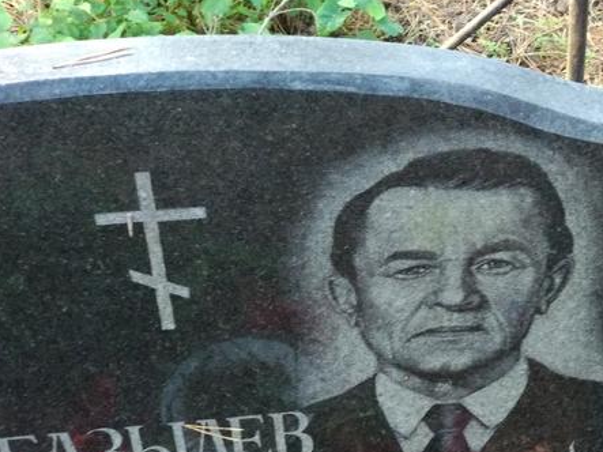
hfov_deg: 20.6
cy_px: 402
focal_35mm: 94
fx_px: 1637
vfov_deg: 15.5
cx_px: 497
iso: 800
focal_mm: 5.99
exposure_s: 1/40
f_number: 2.6
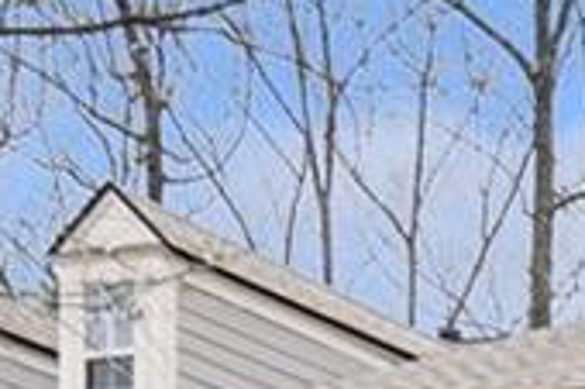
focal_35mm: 199
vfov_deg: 6.6
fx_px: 3231
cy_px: 888
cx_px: 1483
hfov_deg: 9.1
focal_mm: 33
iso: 640
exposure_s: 1/1250
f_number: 8
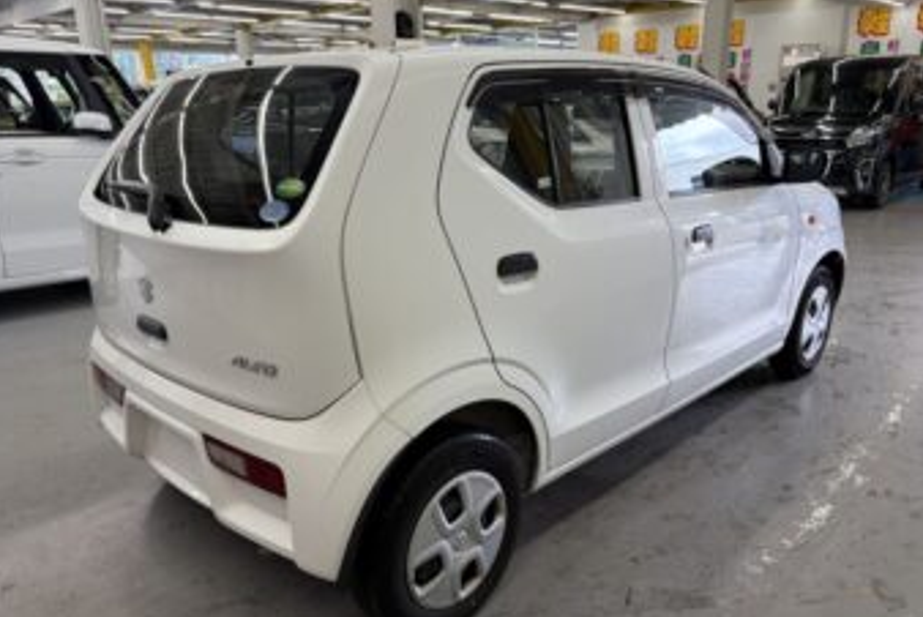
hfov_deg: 65.4
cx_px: 448
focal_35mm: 28
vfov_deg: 46.4
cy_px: 334
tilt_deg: -17.1
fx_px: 718
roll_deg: +1.8
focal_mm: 5.96
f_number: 1.6
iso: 64
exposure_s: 1/100
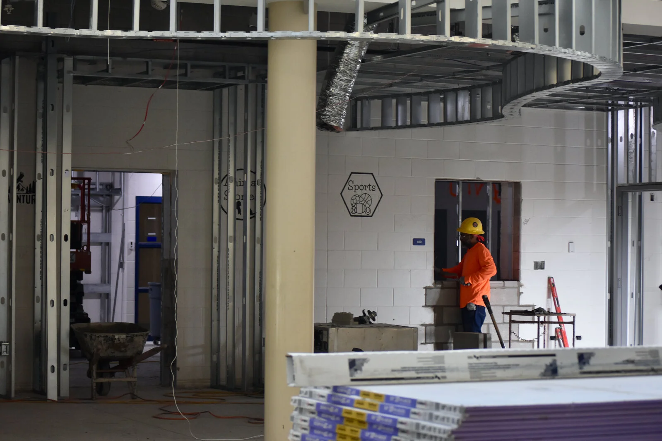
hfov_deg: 24.6
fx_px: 1517
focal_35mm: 82
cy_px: 220
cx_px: 331
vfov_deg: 16.6
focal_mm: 55
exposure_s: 1/60
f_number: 4
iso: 1100
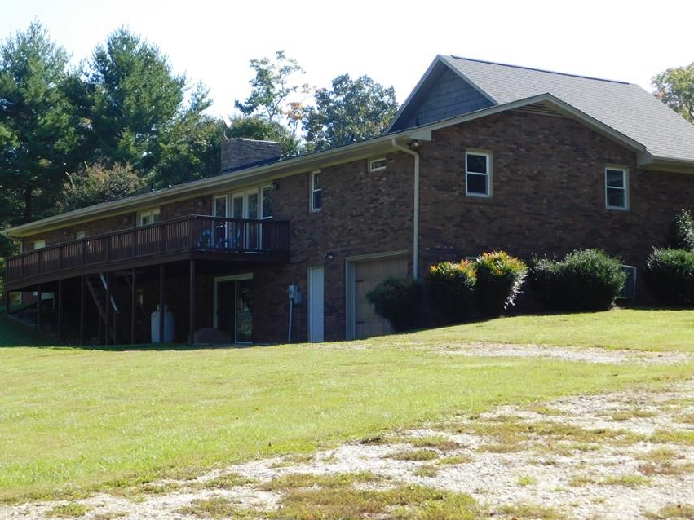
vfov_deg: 20.7
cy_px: 209
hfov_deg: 27.4
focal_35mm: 71
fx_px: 1423
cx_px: 345
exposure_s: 1/400
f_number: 4
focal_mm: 10.4
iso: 125
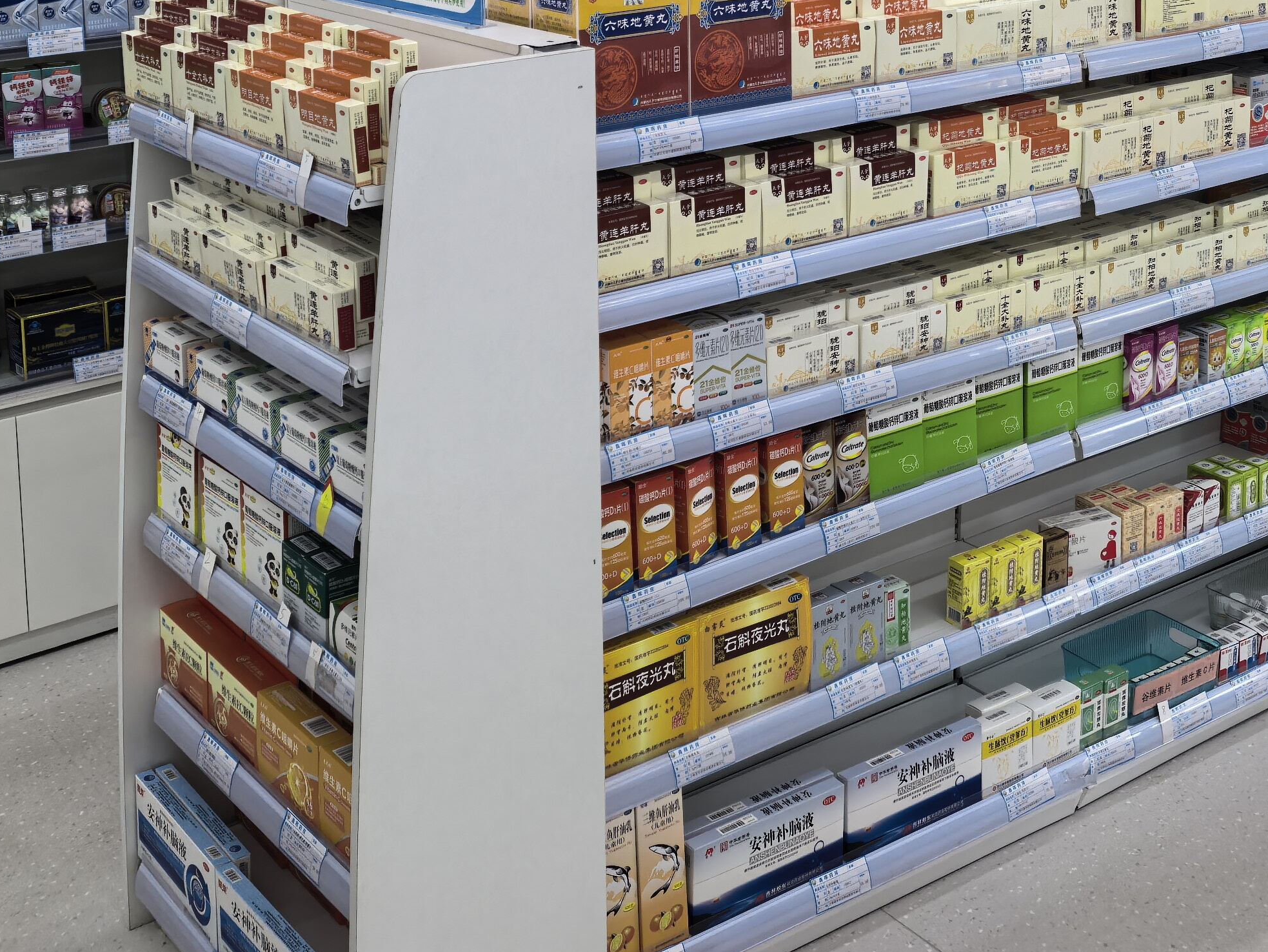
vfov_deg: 27.6
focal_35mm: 50
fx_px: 1832
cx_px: 613
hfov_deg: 38.2
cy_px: 30
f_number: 1.4
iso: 50
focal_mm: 5.75
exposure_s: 1/151
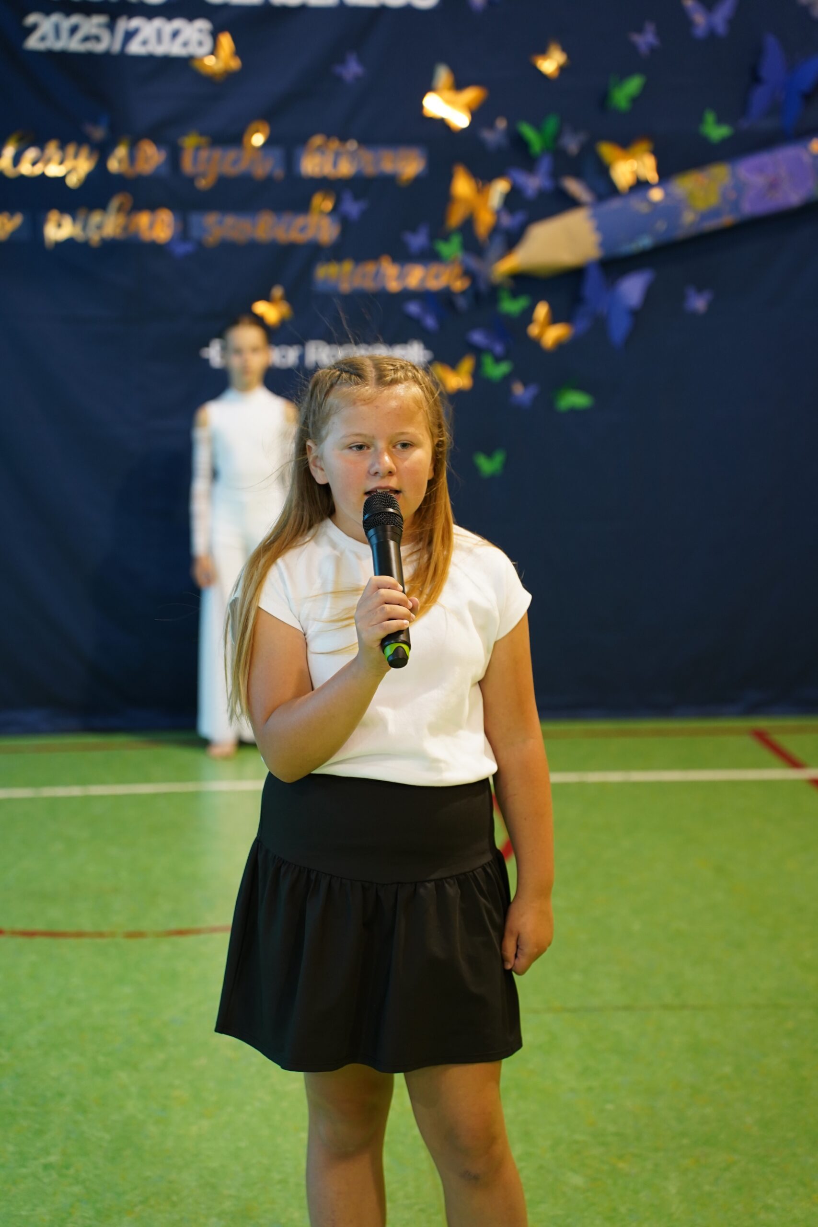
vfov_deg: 29.7
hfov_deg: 20.0
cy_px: 614
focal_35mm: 68
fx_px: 2317
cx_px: 409
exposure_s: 1/80
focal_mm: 68
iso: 1250
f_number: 2.8
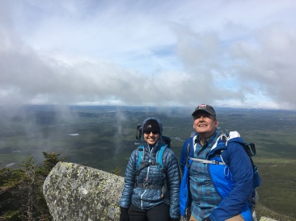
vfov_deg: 48.2
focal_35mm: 29
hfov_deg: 61.7
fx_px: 248
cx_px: 148
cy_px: 110
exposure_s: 1/2198
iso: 25
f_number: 2.2
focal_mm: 4.15
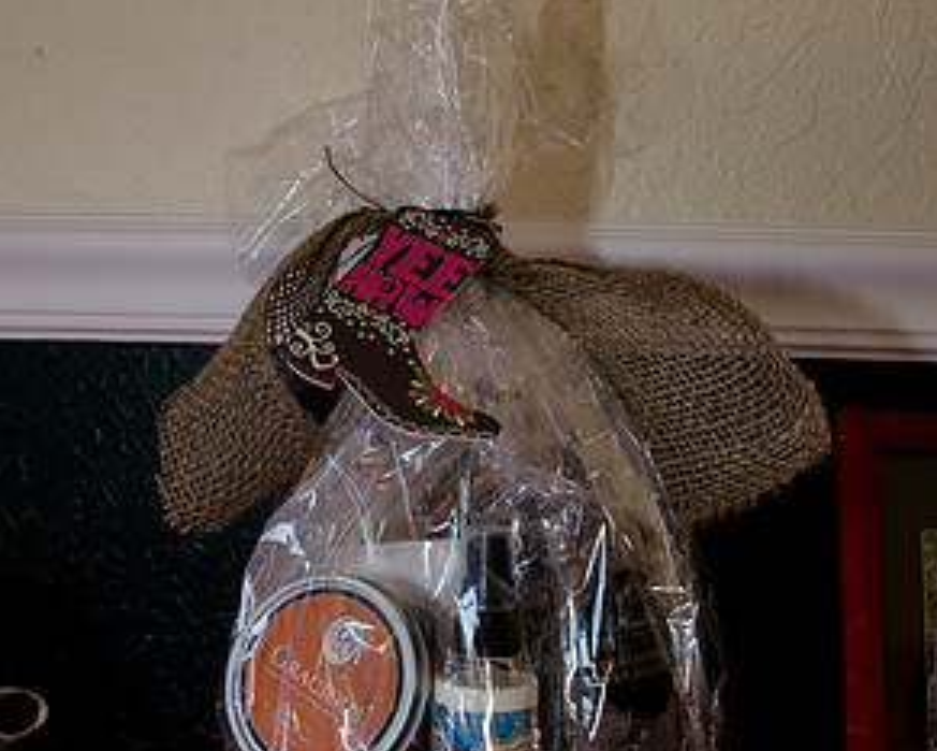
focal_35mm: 50
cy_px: 509
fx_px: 1387
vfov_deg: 30.0
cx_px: 477
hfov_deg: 37.3
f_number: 5.6
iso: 400
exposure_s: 1/60
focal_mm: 23
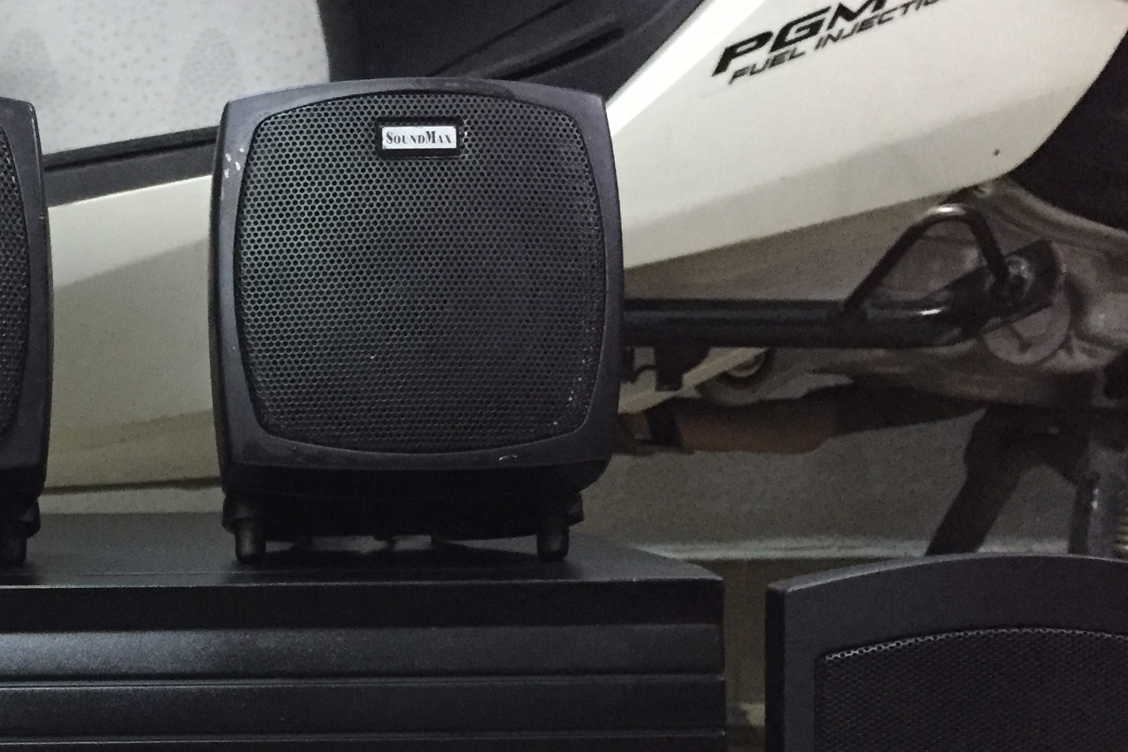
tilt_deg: -10.4
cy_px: 821
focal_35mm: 60
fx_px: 1880
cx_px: 145
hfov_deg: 32.0
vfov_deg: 21.5
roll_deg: -1.2
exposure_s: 1/17
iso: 250
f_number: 2.2
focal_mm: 4.15
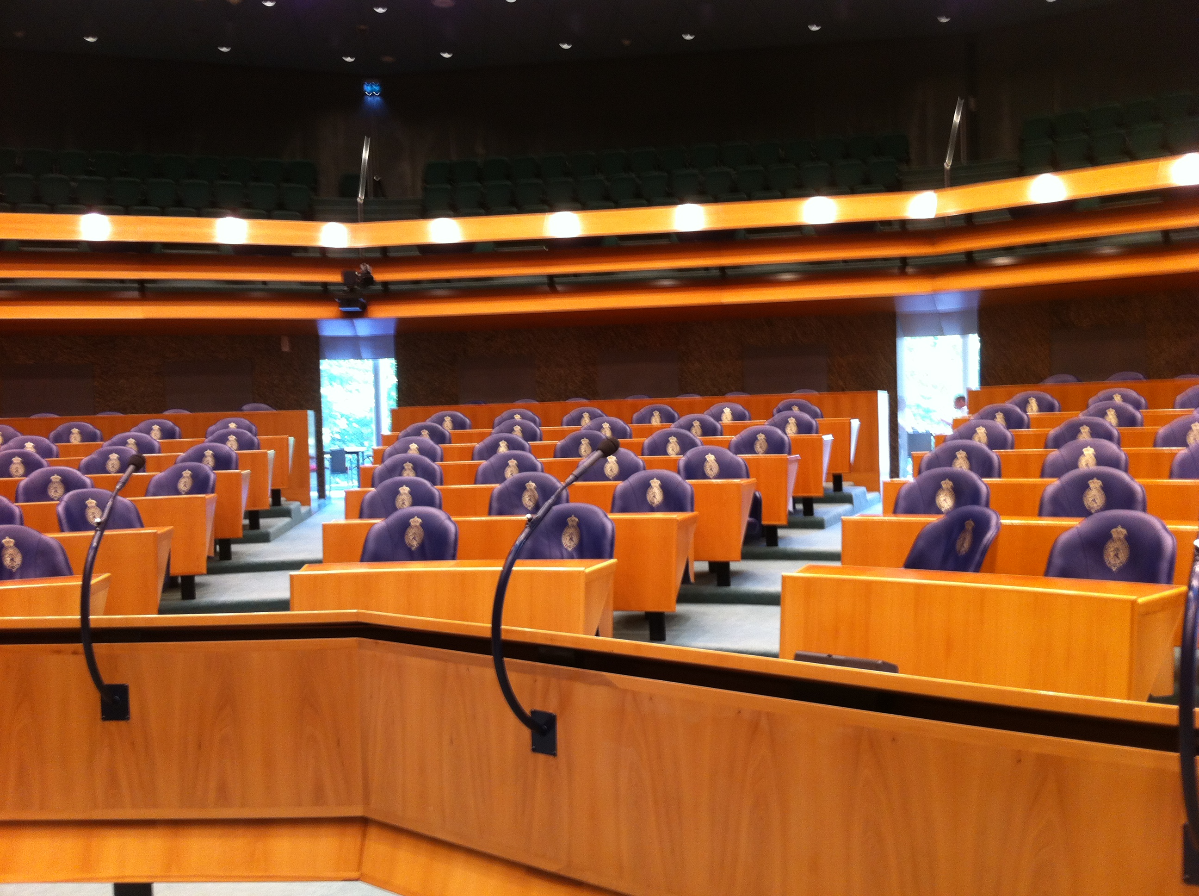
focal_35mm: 35
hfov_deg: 52.7
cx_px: 600
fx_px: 1211
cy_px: 448
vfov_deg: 40.6
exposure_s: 1/15
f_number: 2.8
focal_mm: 3.85
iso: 100
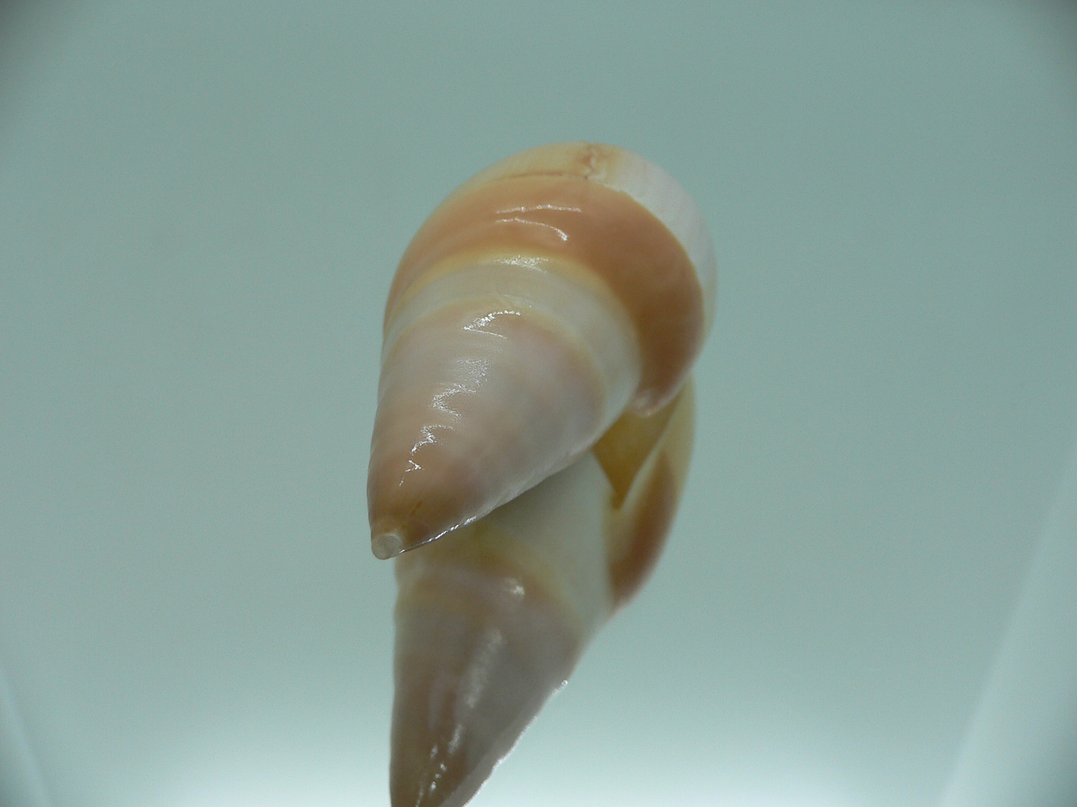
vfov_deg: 40.7
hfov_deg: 52.6
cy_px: 404
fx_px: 1089
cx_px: 538
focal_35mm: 35
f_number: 2.8
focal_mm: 4.6
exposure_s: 1/60
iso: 80
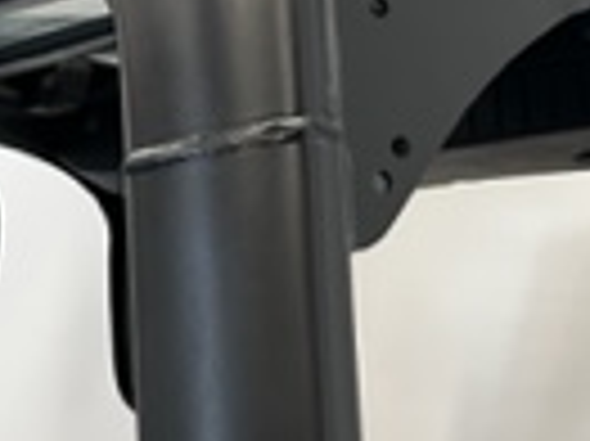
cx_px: 212
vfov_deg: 12.5
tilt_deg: +1.8
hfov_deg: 16.8
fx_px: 1992
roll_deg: -2.3
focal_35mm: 117
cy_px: 396
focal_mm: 6.86
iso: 100
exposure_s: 1/121
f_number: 1.78
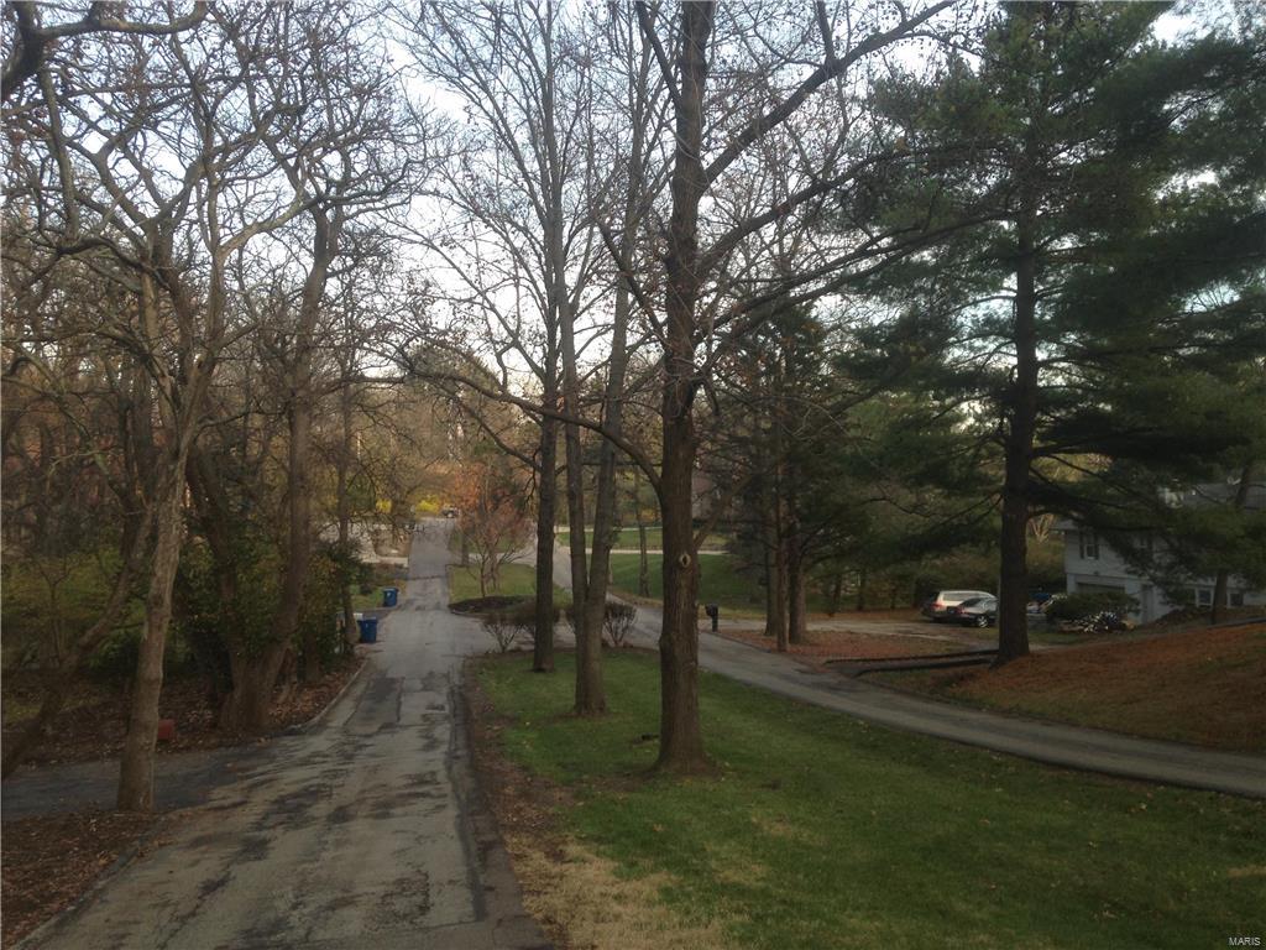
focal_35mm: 33
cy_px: 475
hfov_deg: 55.4
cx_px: 633
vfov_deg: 42.9
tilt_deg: +0.2
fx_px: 1207
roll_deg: +2.4
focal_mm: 4.12
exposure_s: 1/134
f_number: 2.4
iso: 50
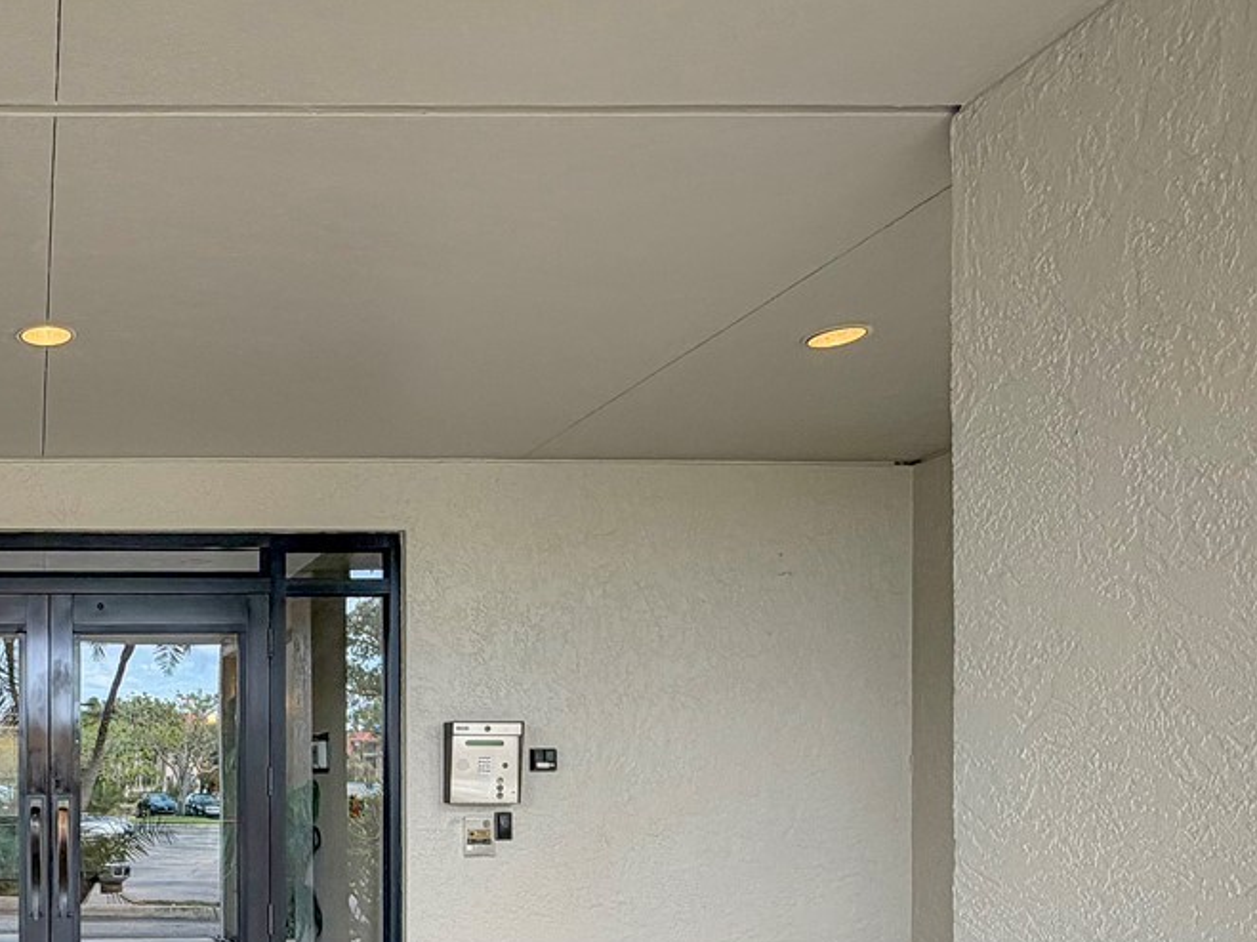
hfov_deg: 46.5
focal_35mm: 34
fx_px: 1234
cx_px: 44
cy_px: 740
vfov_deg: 40.2
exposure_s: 1/120
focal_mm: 2.22
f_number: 2.2
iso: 50
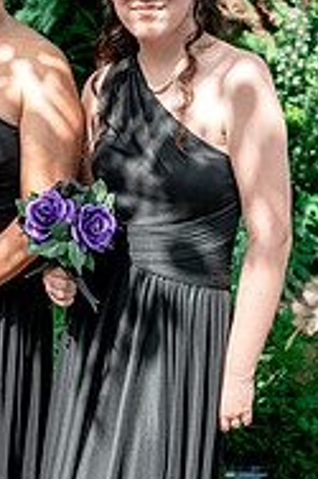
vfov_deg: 30.0
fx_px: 889
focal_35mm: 67
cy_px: 191
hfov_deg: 19.2
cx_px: -53
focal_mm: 28
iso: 125
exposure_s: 1/400
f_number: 3.5
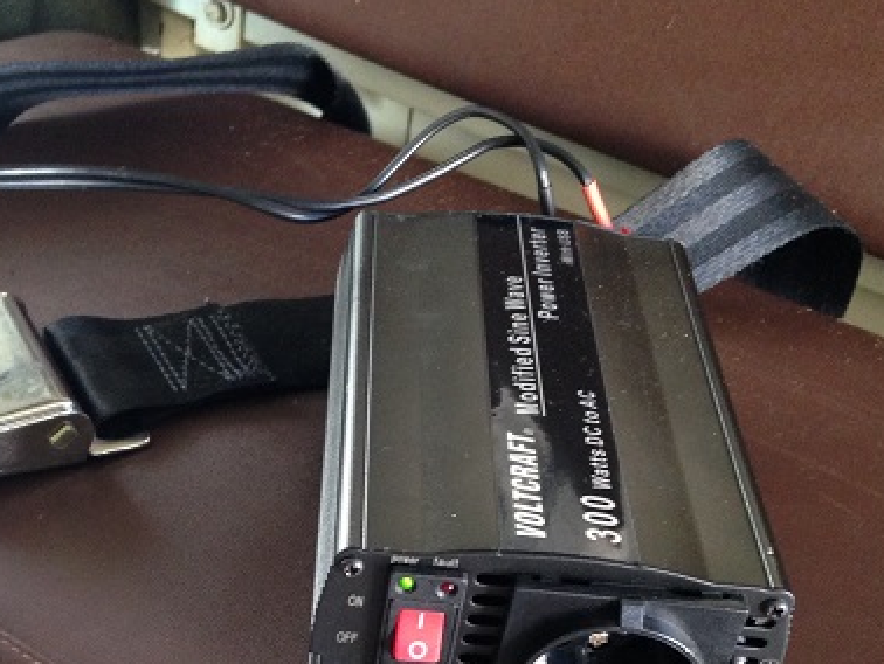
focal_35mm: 57
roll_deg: -4.3
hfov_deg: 33.4
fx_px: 1457
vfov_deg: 25.2
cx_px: 289
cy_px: 549
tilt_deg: -43.7
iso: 250
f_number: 2.4
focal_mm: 4.12
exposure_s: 1/20
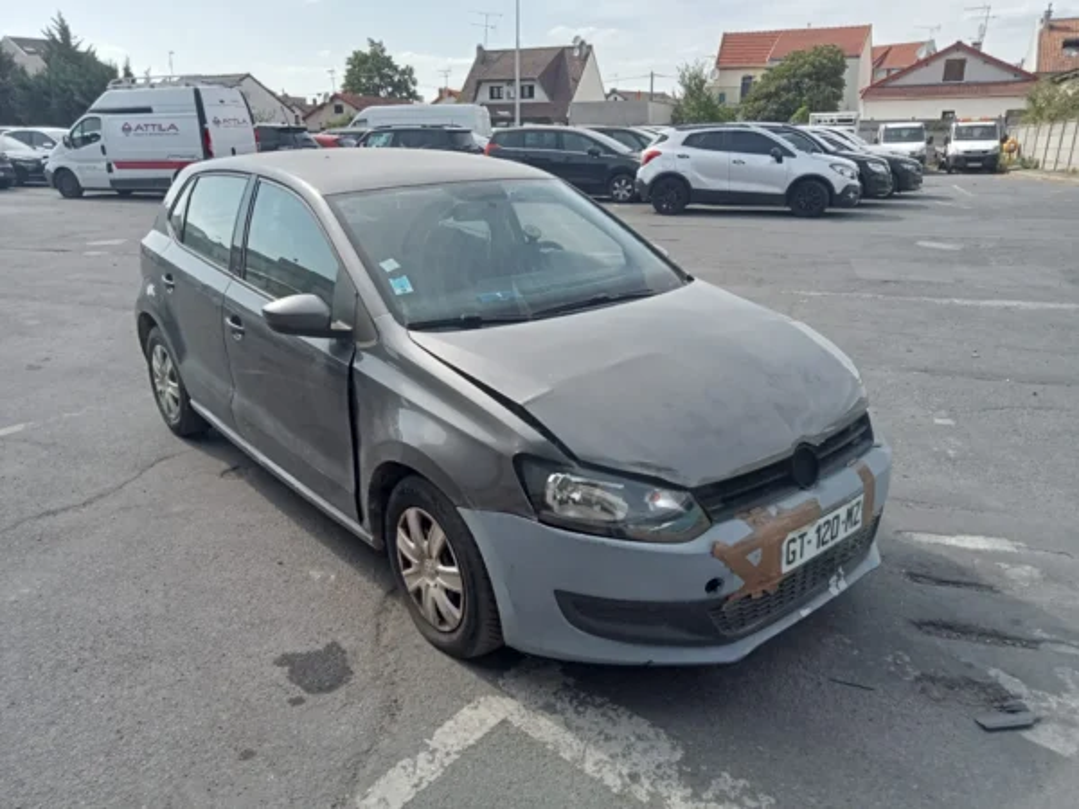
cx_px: 540
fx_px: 873
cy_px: 404
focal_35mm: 28
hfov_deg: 63.4
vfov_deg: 49.7
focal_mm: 3.46
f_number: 2.2
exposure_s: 1/577
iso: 100
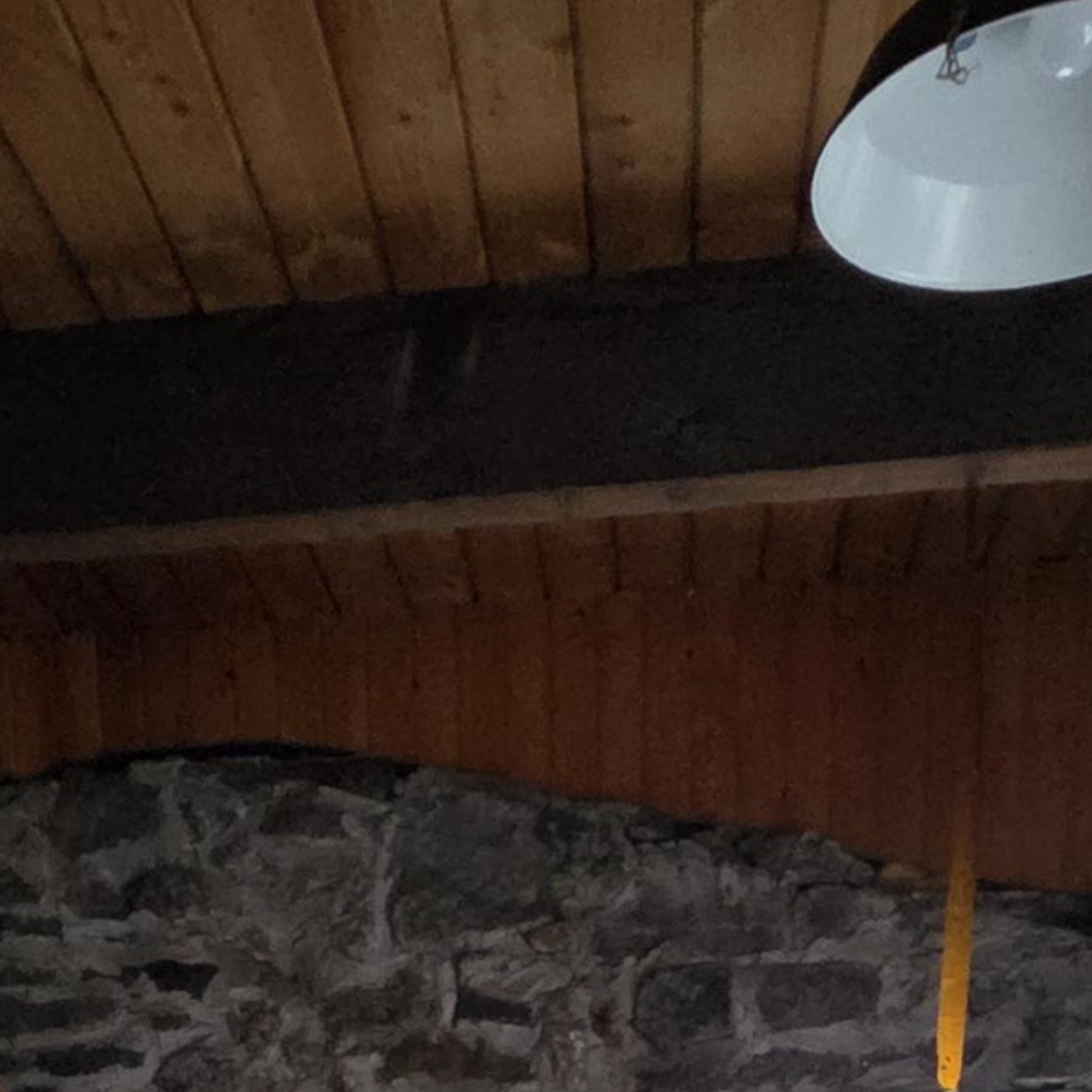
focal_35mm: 44
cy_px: 1756
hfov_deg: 38.3
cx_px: 484
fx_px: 1570
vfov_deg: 25.3
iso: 1600
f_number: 2.2
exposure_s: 1/24
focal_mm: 2.2
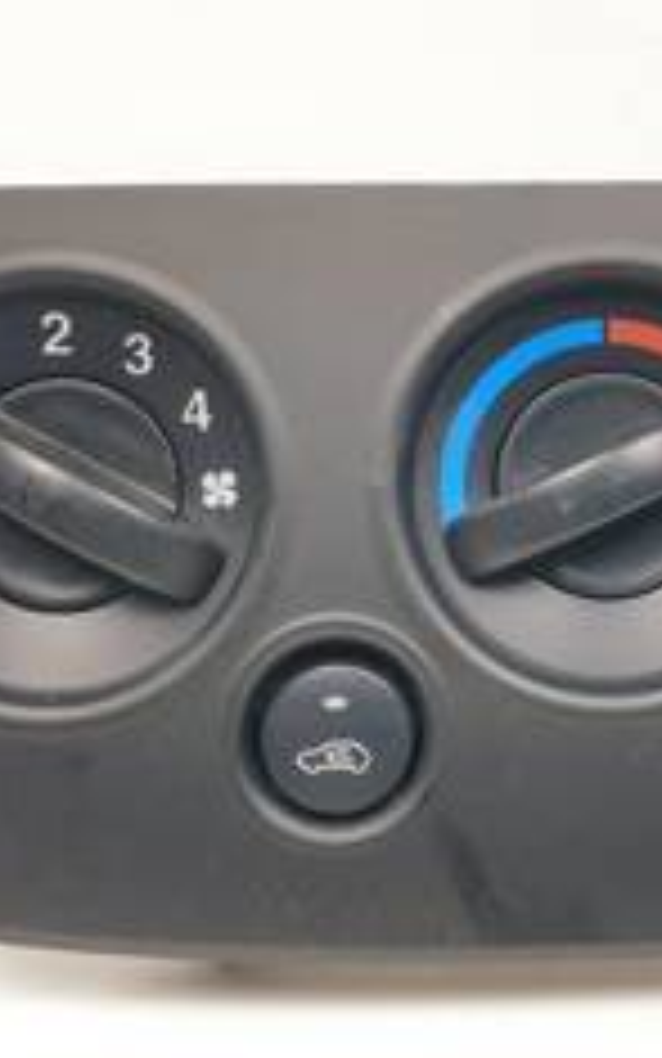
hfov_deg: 26.7
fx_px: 1356
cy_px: 441
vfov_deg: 42.5
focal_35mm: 47
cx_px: 567
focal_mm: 4.3
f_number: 2.4
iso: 50
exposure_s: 1/147
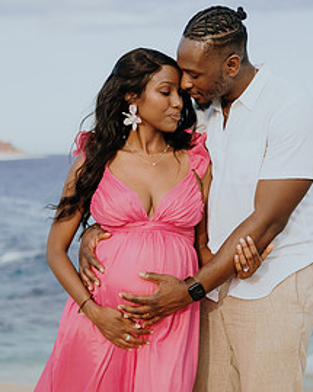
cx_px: 180
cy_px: 184
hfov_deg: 21.0
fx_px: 846
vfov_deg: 26.1
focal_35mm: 73
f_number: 1.8
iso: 50
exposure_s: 1/1250
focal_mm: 35
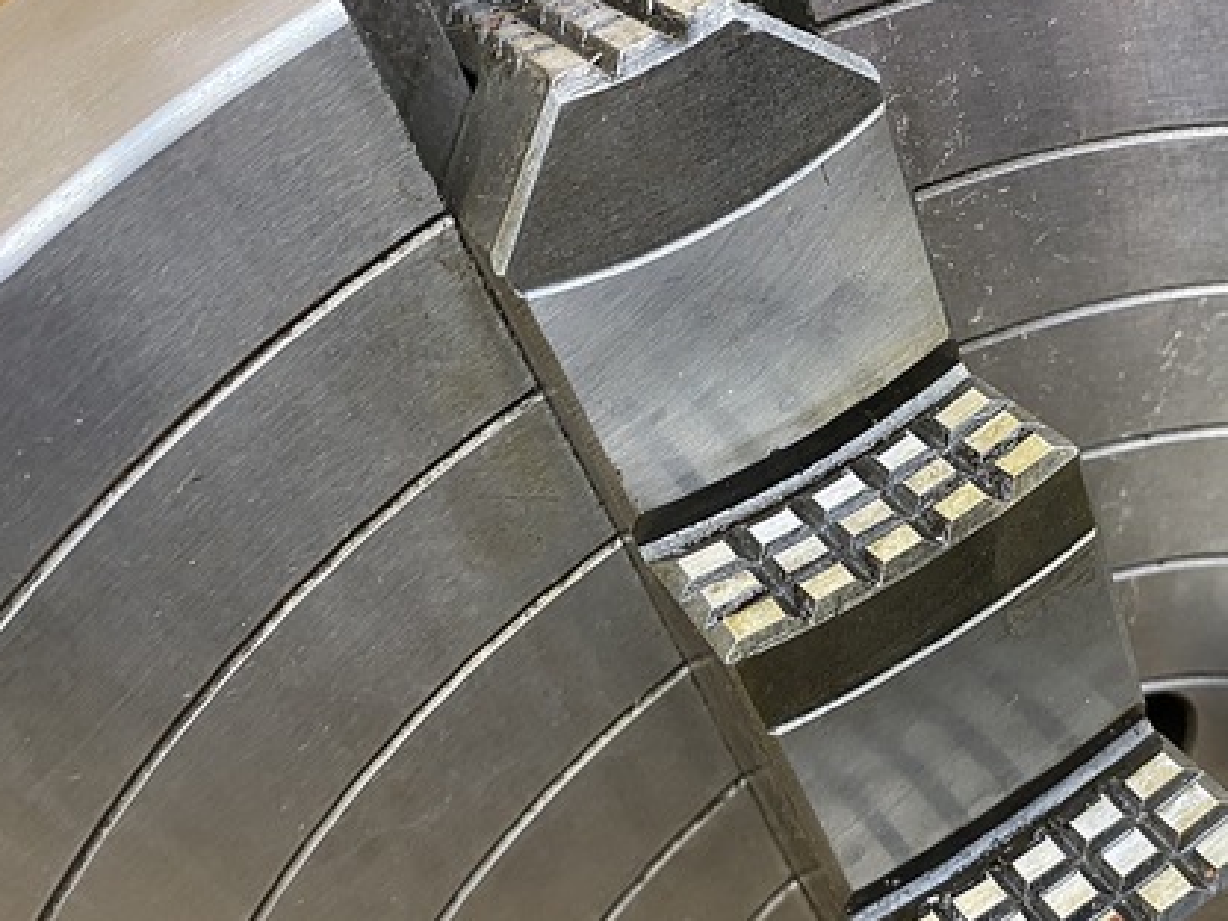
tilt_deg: -30.7
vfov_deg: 35.9
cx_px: 877
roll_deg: -3.2
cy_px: 525
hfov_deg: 45.6
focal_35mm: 40
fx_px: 1419
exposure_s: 1/33
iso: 320
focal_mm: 4.25
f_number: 1.8
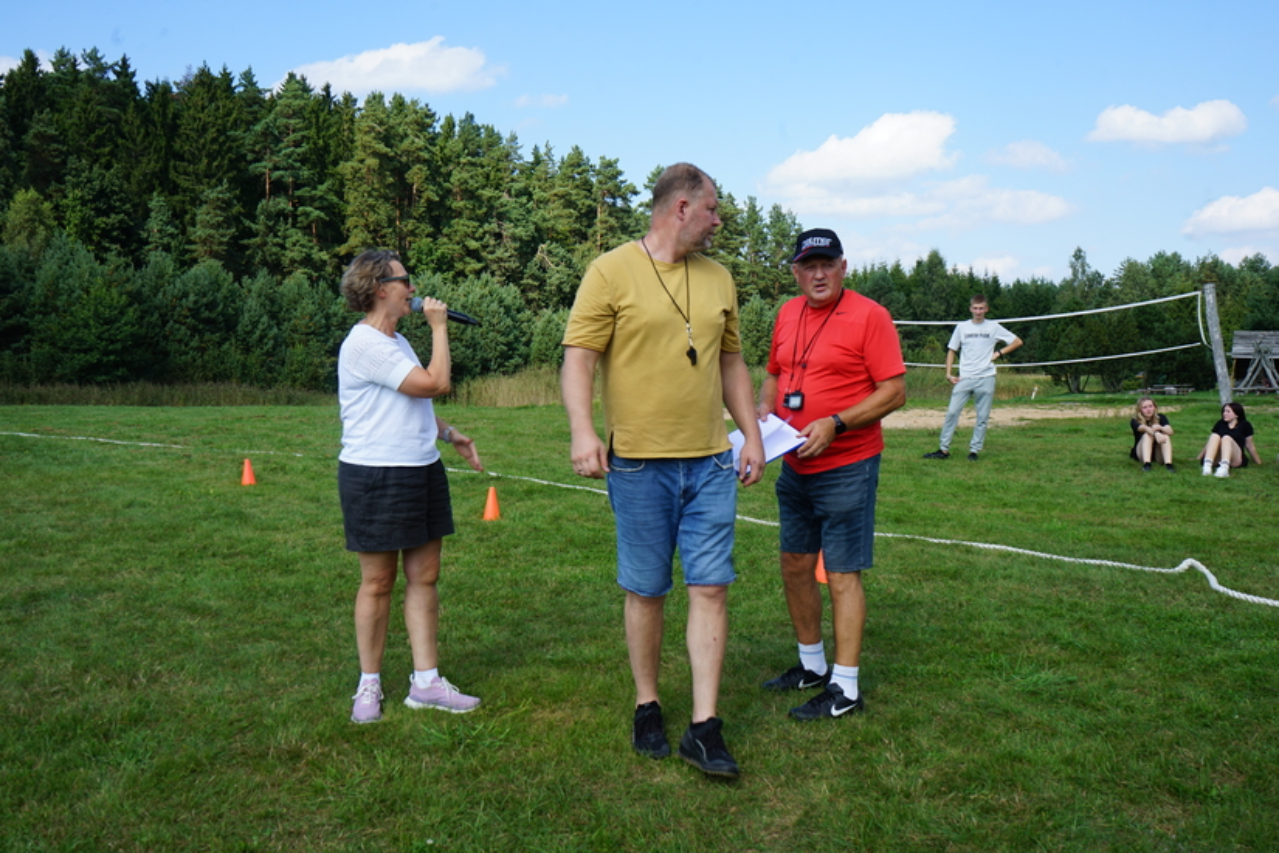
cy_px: 426
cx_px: 640
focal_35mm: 35
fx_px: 1243
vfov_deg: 37.9
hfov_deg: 54.4
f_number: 11
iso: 100
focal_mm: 35
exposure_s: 1/80
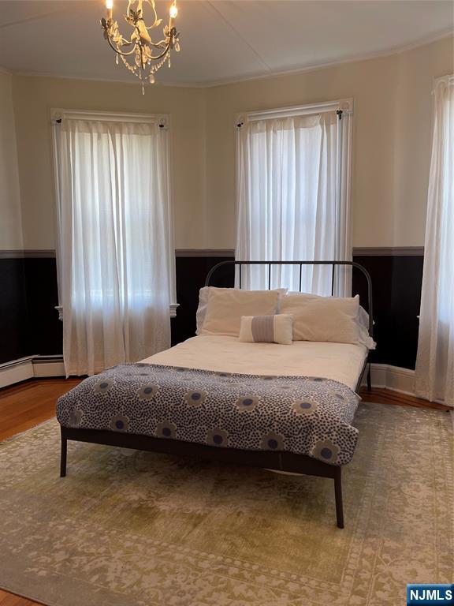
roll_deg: +1.8
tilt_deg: -6.1
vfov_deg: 69.4
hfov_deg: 54.9
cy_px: 303
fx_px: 437
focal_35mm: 25
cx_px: 227
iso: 100
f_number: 1.6
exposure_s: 1/120
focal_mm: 5.1
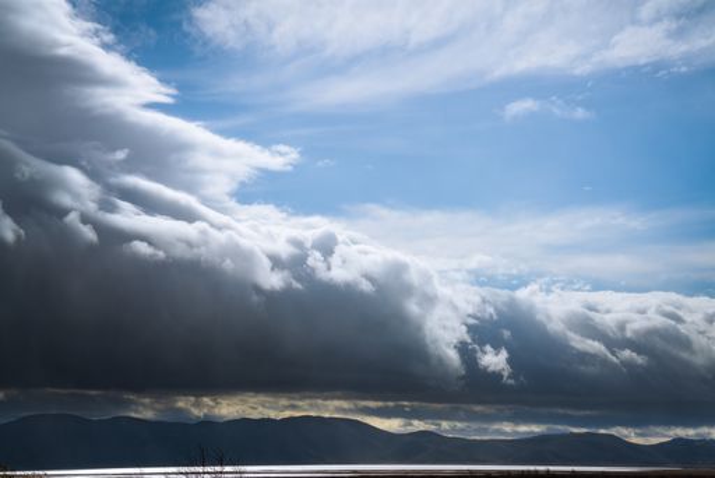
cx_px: 358
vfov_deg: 15.0
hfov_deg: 22.4
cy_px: 239
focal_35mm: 91
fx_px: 1808
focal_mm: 91
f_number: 10
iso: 100
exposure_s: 1/1000
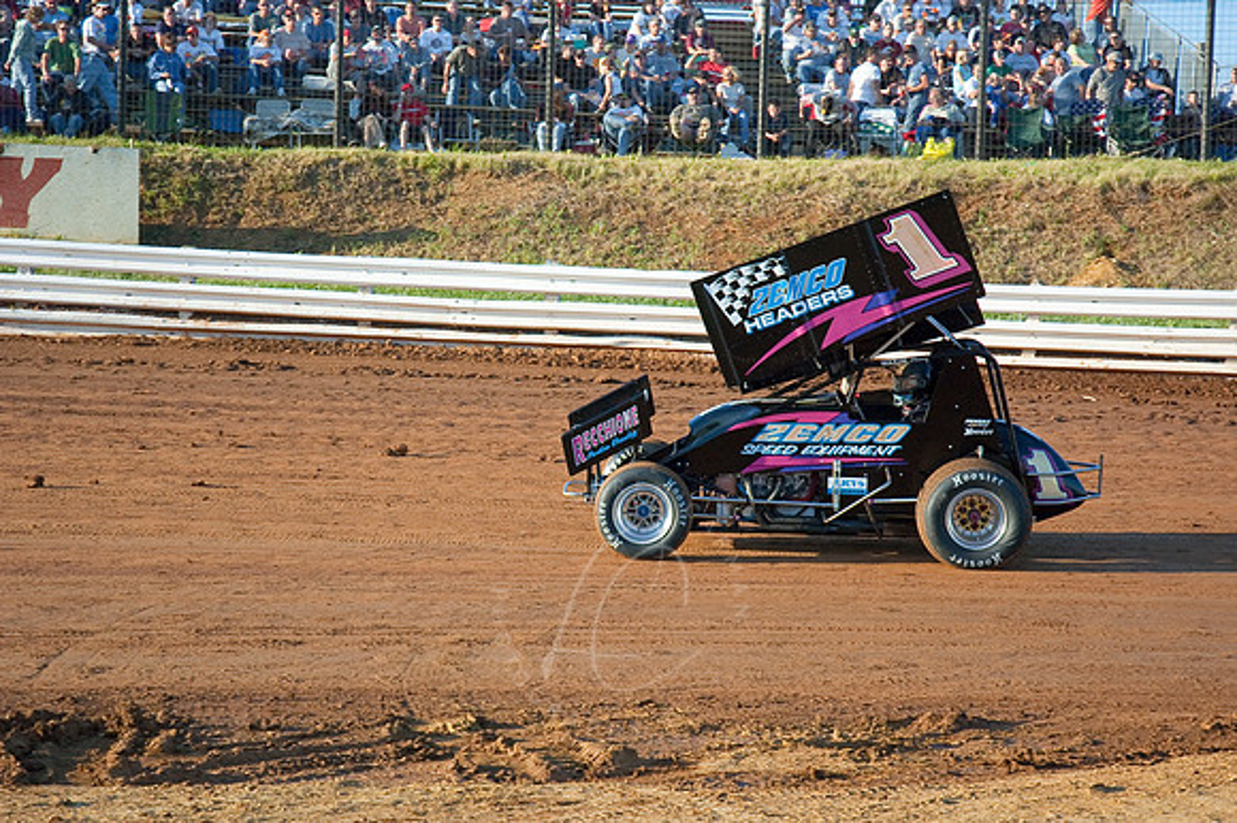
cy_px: 412
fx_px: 2833
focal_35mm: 82
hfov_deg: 24.6
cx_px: 618
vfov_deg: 16.5
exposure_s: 1/800
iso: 200
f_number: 4.5
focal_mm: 55
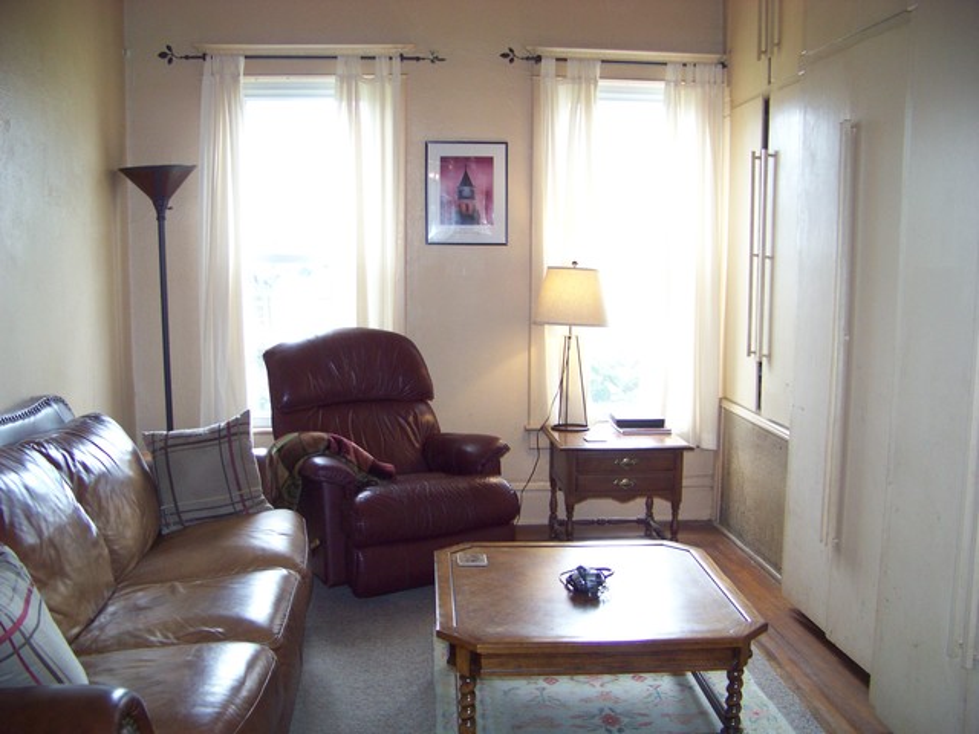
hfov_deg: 51.4
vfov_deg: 39.7
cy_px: 367
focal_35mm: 36
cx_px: 490
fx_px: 1018
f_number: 2.8
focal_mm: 5.85
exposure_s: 1/30
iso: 161
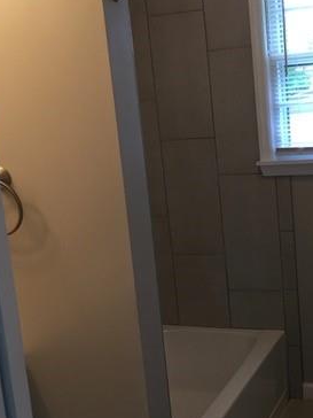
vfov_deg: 37.4
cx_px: 243
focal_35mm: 51
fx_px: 615
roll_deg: +3.7
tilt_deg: -11.0
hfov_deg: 28.1
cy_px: 232
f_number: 2.2
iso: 64
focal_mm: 4.15
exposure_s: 1/30
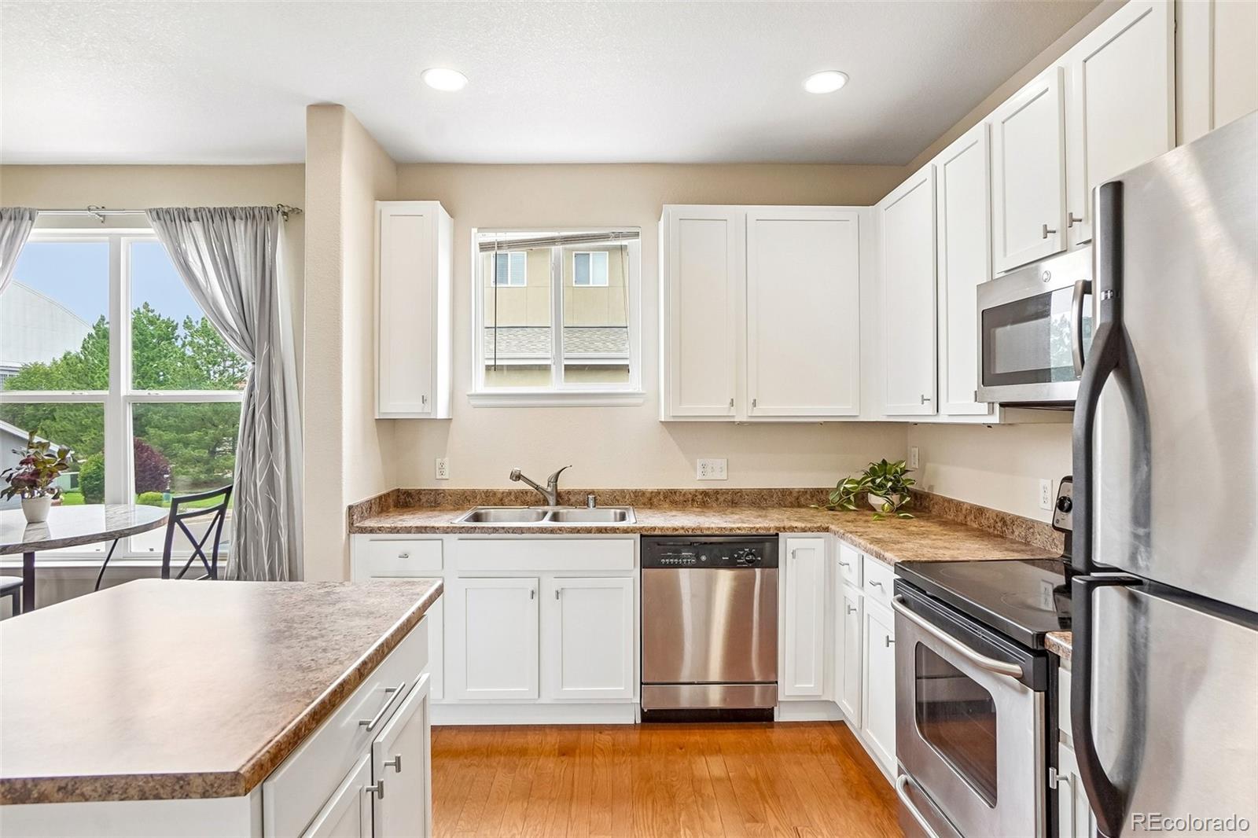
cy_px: 419
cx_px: 629
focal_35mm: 18
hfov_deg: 90.0
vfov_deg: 67.4
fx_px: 629
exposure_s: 1/30
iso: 400
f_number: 8
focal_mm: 12
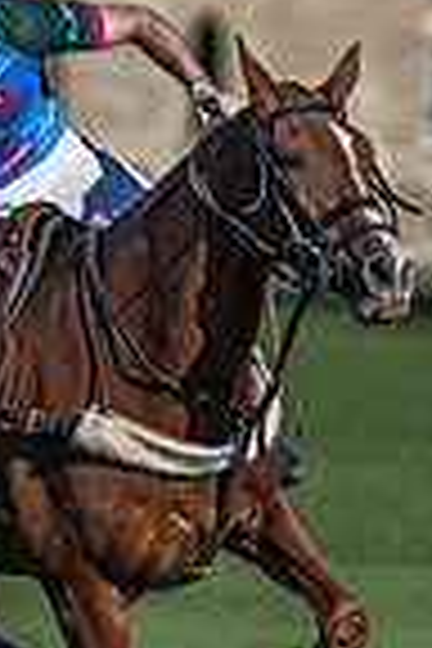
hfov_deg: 0.4
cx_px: -50
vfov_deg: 0.7
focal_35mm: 3171
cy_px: 807
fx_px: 57074
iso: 400
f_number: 5.6
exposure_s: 1/2000
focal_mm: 400
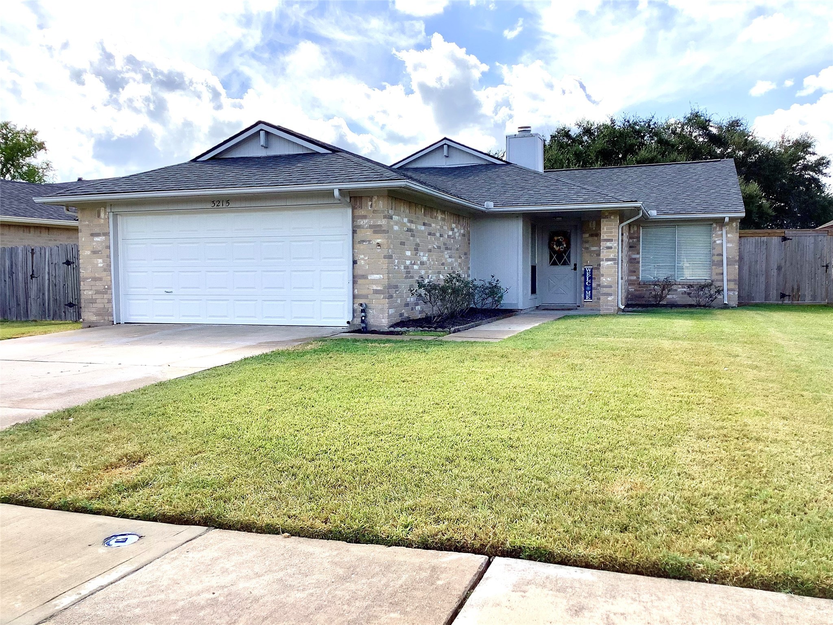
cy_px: 312
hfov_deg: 58.4
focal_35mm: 31
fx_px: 746
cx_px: 416
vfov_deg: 45.4
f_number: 2.4
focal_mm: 3.3
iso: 25
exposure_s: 1/1314
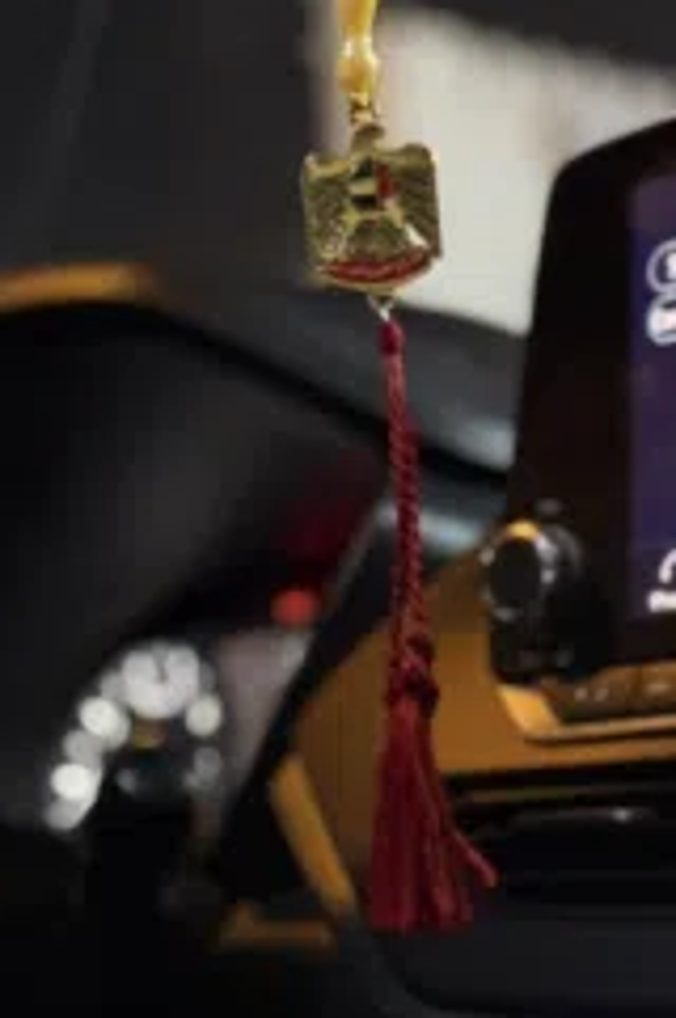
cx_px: 330
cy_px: 634
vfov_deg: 24.4
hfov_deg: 16.4
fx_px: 2344
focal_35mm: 83
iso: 320
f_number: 1.78
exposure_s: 1/33
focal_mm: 6.76
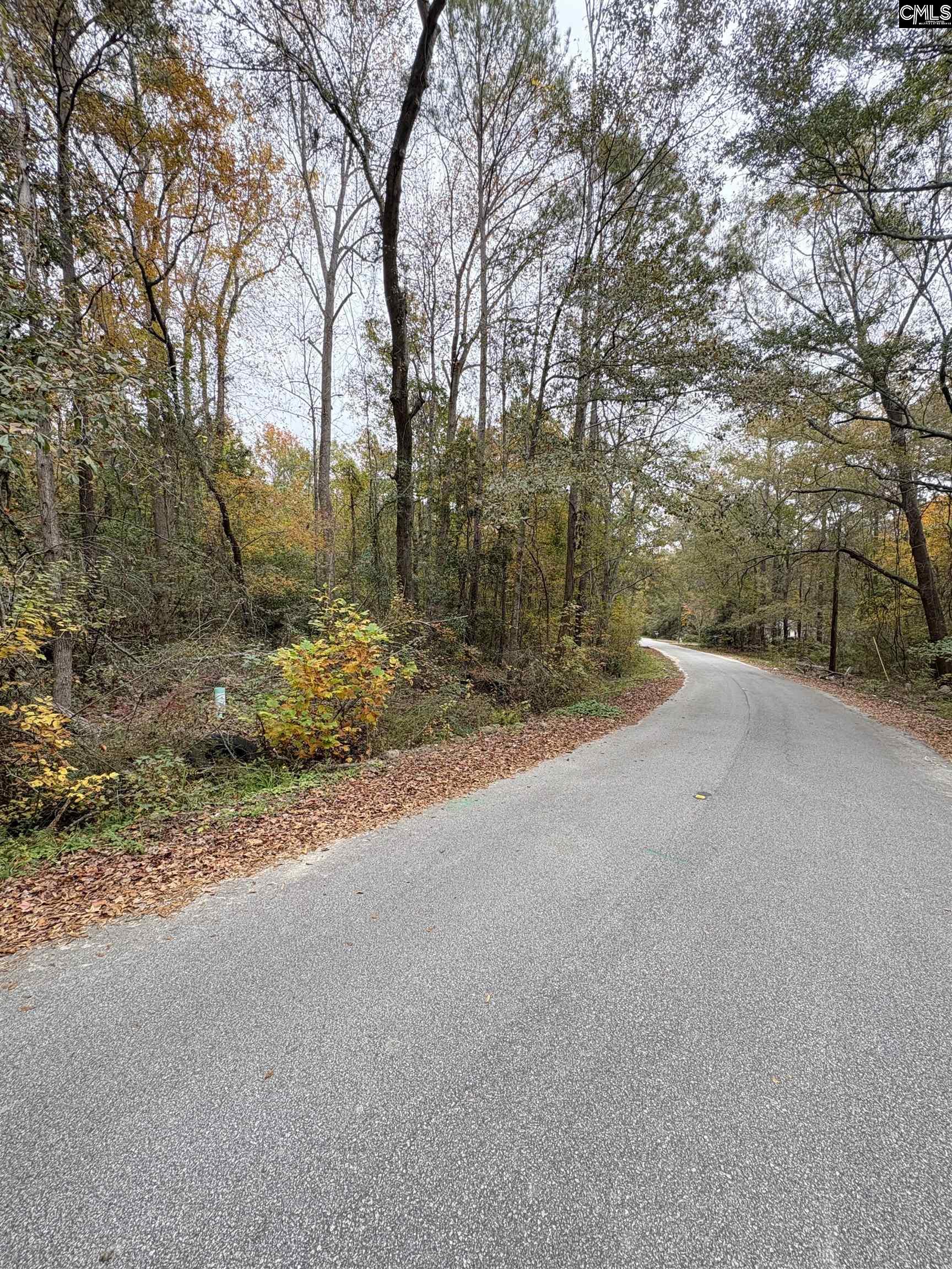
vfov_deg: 102.1
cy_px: 634
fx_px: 513
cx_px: 476
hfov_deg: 85.7
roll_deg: +0.9
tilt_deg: -2.6
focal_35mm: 14
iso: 64
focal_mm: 2.22
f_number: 2.2
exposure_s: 1/156
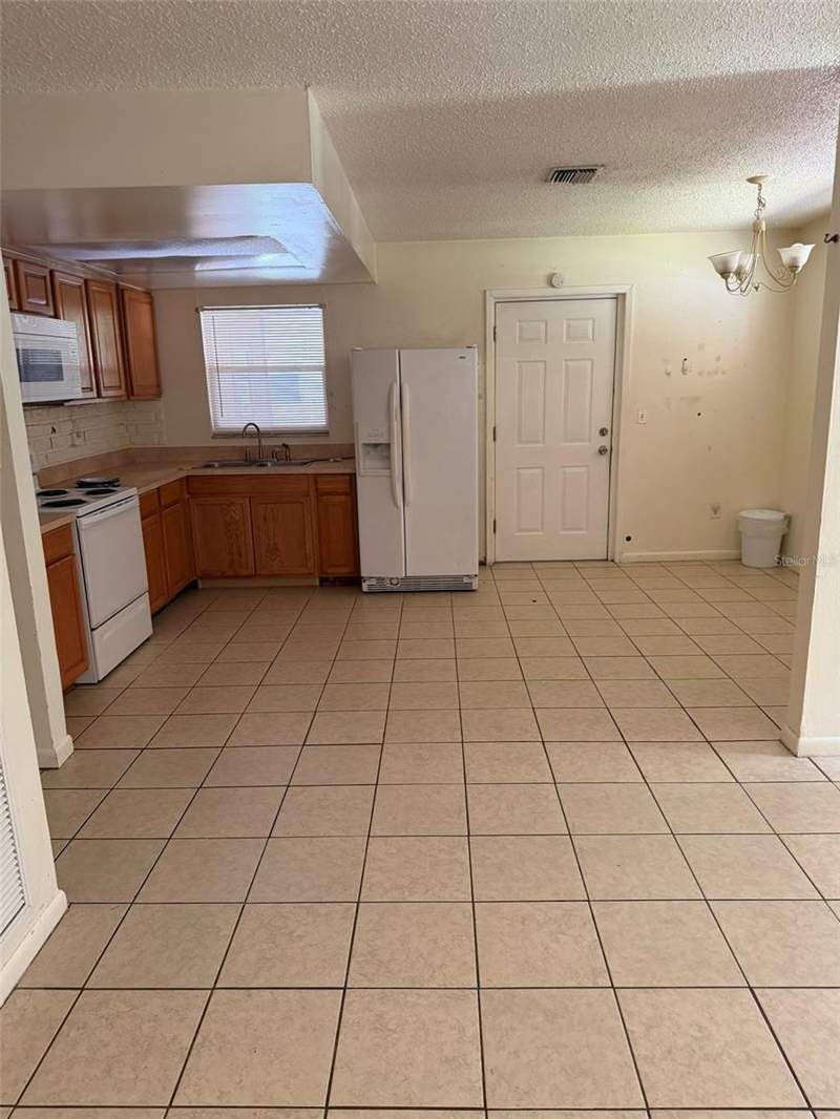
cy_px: 560
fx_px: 776
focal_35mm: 24
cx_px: 420
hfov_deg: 56.8
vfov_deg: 71.6
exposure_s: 1/60
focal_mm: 6.76
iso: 320
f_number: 1.78
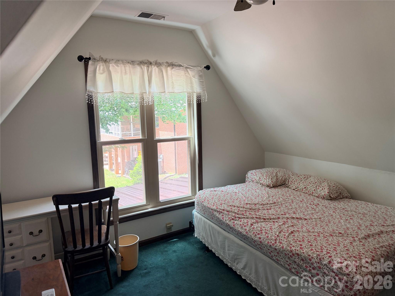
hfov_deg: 71.6
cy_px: 148
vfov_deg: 56.8
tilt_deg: -7.4
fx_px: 274
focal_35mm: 24
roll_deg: +0.6
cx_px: 198
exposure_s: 1/201
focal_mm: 6.76
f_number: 1.78
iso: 200
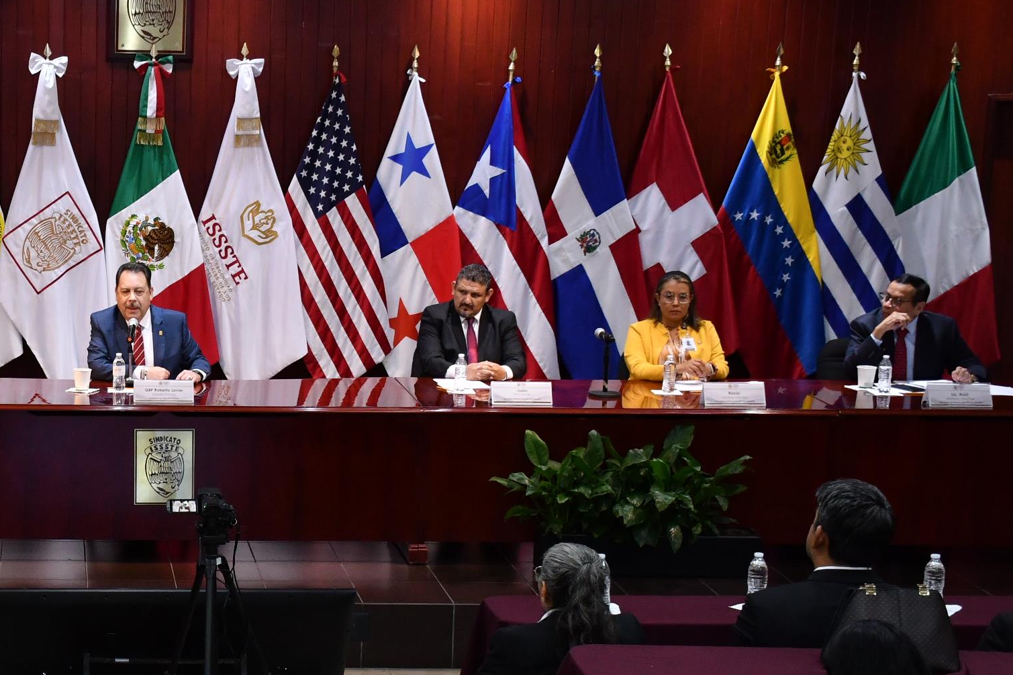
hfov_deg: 23.8
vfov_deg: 16.4
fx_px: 2335
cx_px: 93
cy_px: 423
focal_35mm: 83
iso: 1250
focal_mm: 30
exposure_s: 1/80
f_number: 5.6
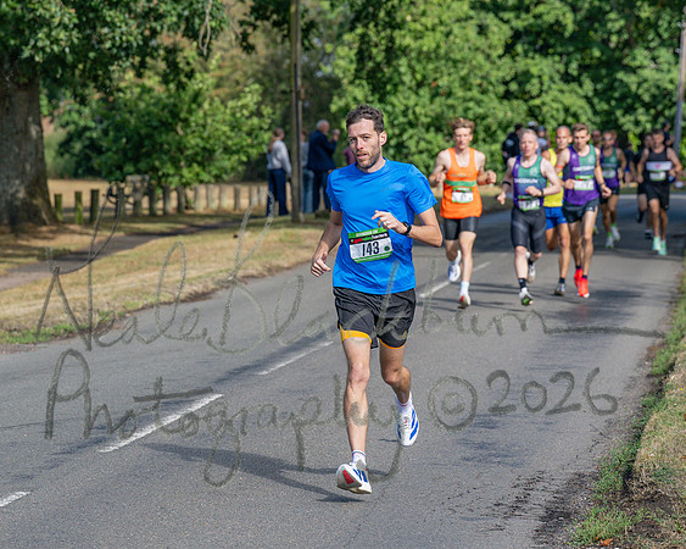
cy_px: 274
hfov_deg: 11.7
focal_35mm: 166
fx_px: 3361
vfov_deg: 9.3
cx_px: 343
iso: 400
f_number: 4
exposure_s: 1/3200
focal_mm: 98
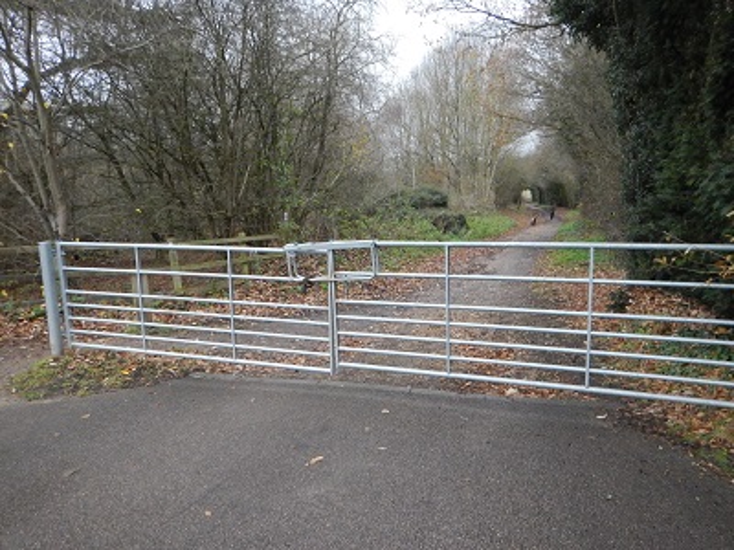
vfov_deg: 56.8
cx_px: 367
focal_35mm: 24
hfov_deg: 71.6
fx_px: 509
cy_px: 275
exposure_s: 1/640
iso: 800
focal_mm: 4.3
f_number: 2.8
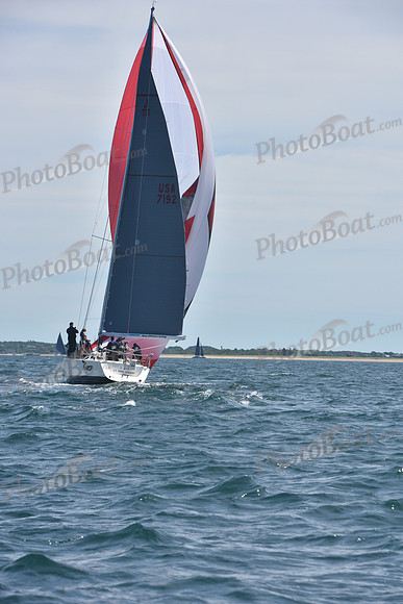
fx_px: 2685
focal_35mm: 160
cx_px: 202
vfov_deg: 12.8
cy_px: 302
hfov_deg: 8.6
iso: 250
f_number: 10
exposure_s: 1/800
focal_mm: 160
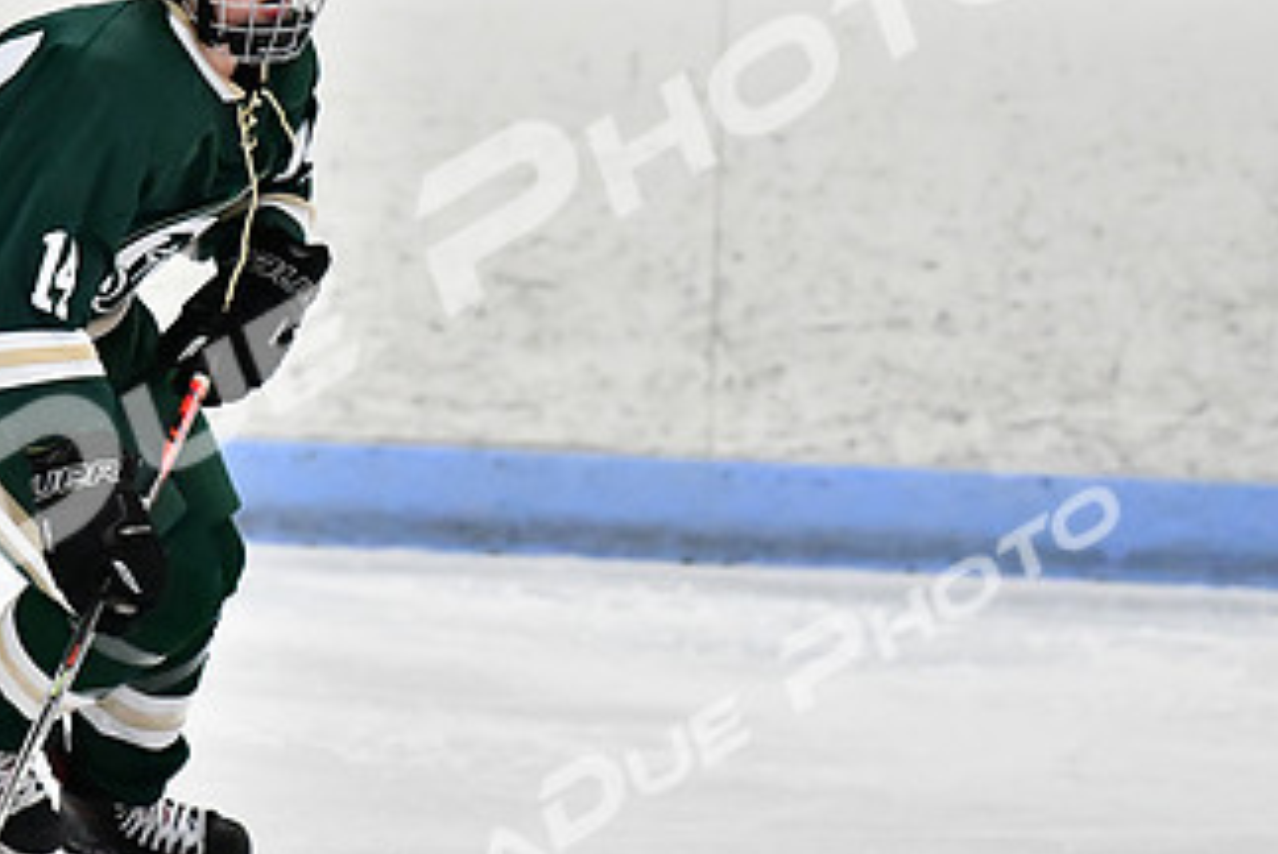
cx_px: 198
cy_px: 374
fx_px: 12436
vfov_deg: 3.9
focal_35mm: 350
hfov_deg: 5.9
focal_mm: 130
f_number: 2.8
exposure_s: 1/1250
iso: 8000
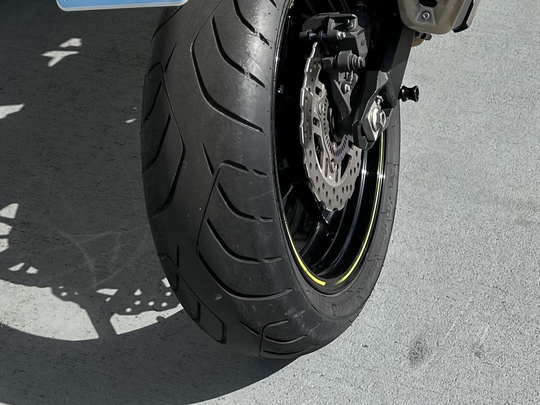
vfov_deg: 18.9
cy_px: -149
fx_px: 1107
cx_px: 294
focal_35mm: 71
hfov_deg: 27.4
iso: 80
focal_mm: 6.86
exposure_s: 1/4545
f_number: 1.78
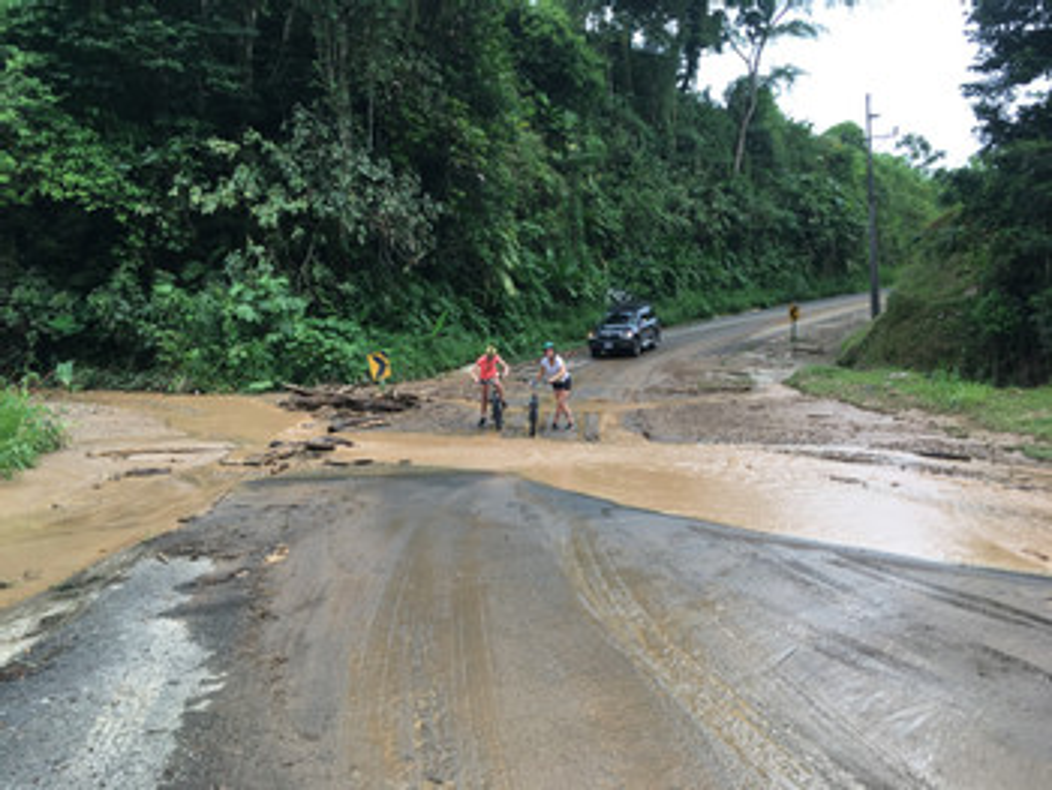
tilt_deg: -6.5
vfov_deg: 48.3
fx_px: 882
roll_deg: +2.3
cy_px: 395
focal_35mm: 29
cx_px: 526
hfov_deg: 61.6
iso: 25
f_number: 2.2
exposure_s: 1/127
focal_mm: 4.15
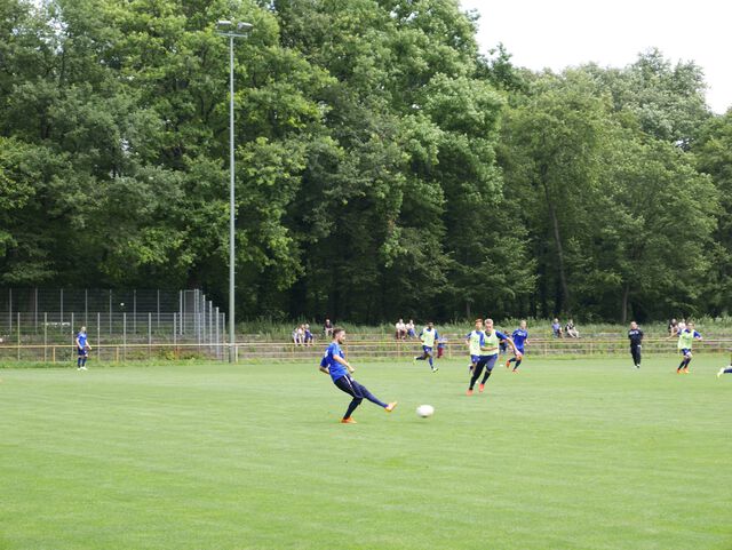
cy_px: 275
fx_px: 1778
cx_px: 366
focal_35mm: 84
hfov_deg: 23.3
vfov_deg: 17.6
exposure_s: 1/160
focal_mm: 42
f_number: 6.3
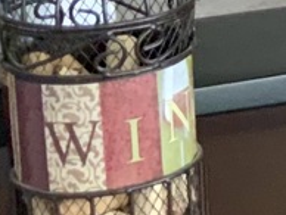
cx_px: 913
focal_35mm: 215
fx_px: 1779
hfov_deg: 7.8
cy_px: -180
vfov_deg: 6.8
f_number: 1.8
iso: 250
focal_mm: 3
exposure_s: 1/60
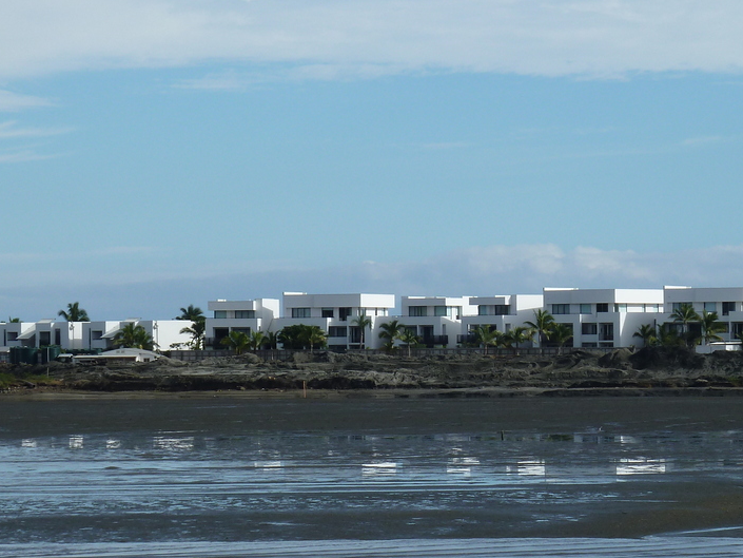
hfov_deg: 10.5
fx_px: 4057
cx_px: 515
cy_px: 311
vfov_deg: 7.9
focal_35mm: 189
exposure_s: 1/500
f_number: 5.6
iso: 80
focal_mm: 18.2
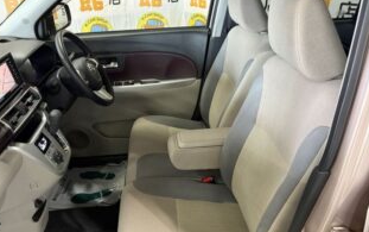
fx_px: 312
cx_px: 190
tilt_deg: -27.8
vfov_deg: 40.6
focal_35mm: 31
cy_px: 131
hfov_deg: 61.2
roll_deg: -0.1
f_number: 1.6
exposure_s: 1/33
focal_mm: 5.96
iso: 400
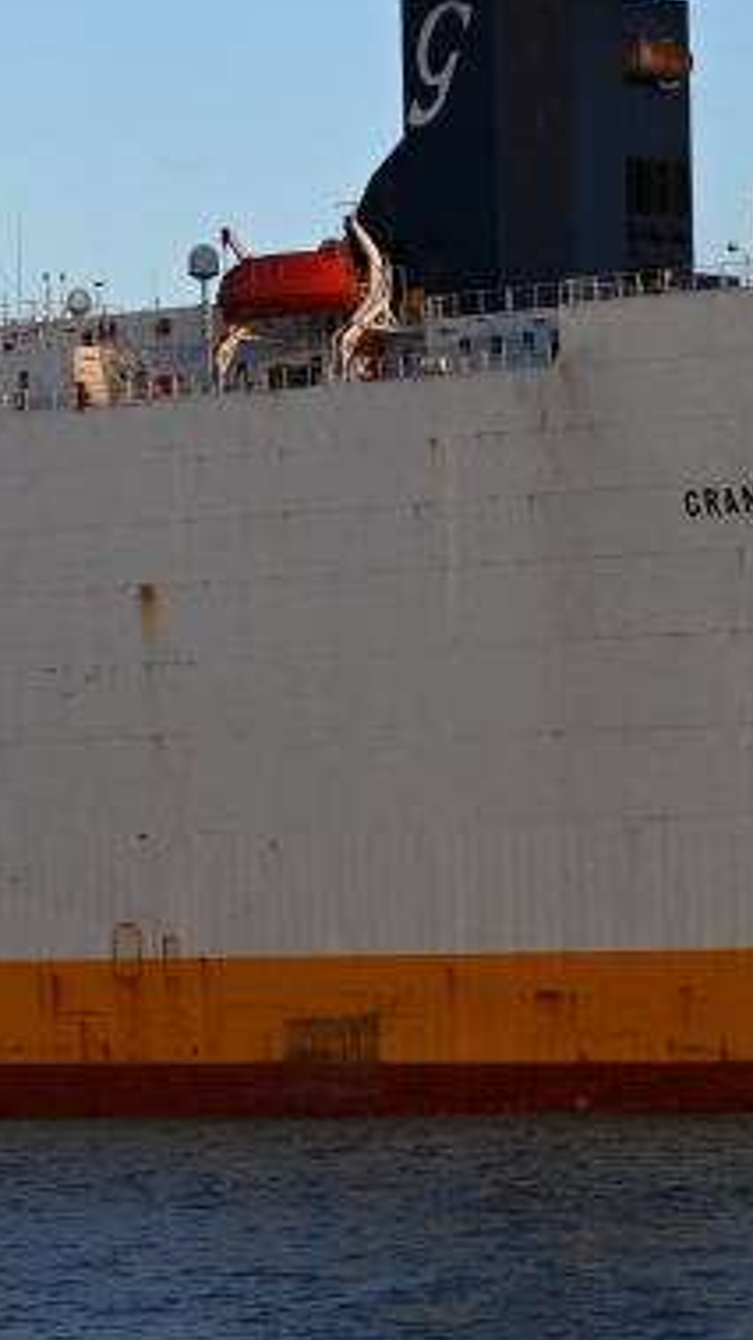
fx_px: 5541
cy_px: 348
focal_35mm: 156
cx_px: -28
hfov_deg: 7.7
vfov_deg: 13.7
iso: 100
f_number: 6.3
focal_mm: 55
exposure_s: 1/320
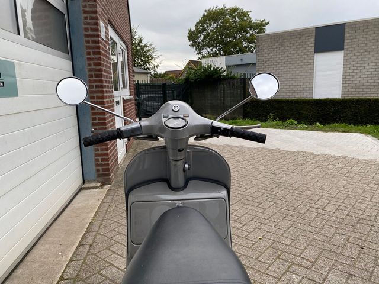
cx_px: 190
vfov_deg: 53.1
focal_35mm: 26
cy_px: 142
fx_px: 285
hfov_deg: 67.3
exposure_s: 1/346
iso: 32
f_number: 1.8
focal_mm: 4.25
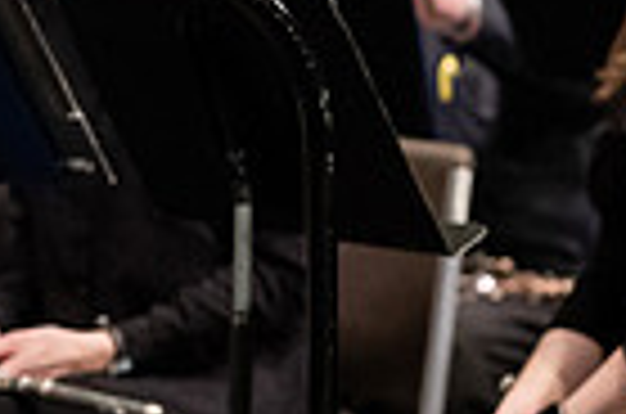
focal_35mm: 1256
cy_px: 83
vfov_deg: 1.1
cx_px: 1063
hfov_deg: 1.6
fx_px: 21791
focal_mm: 300
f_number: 3.2
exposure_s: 1/250
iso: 4000
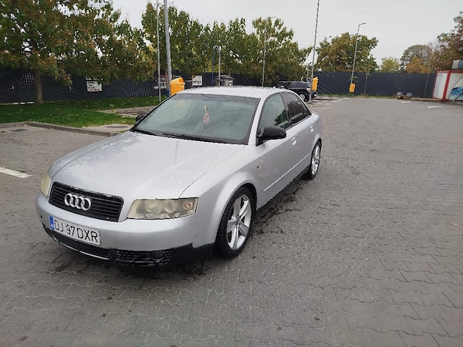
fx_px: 321
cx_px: 232
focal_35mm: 24
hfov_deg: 71.6
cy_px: 174
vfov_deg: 56.8
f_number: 1.7
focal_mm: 5.31
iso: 50
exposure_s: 1/233
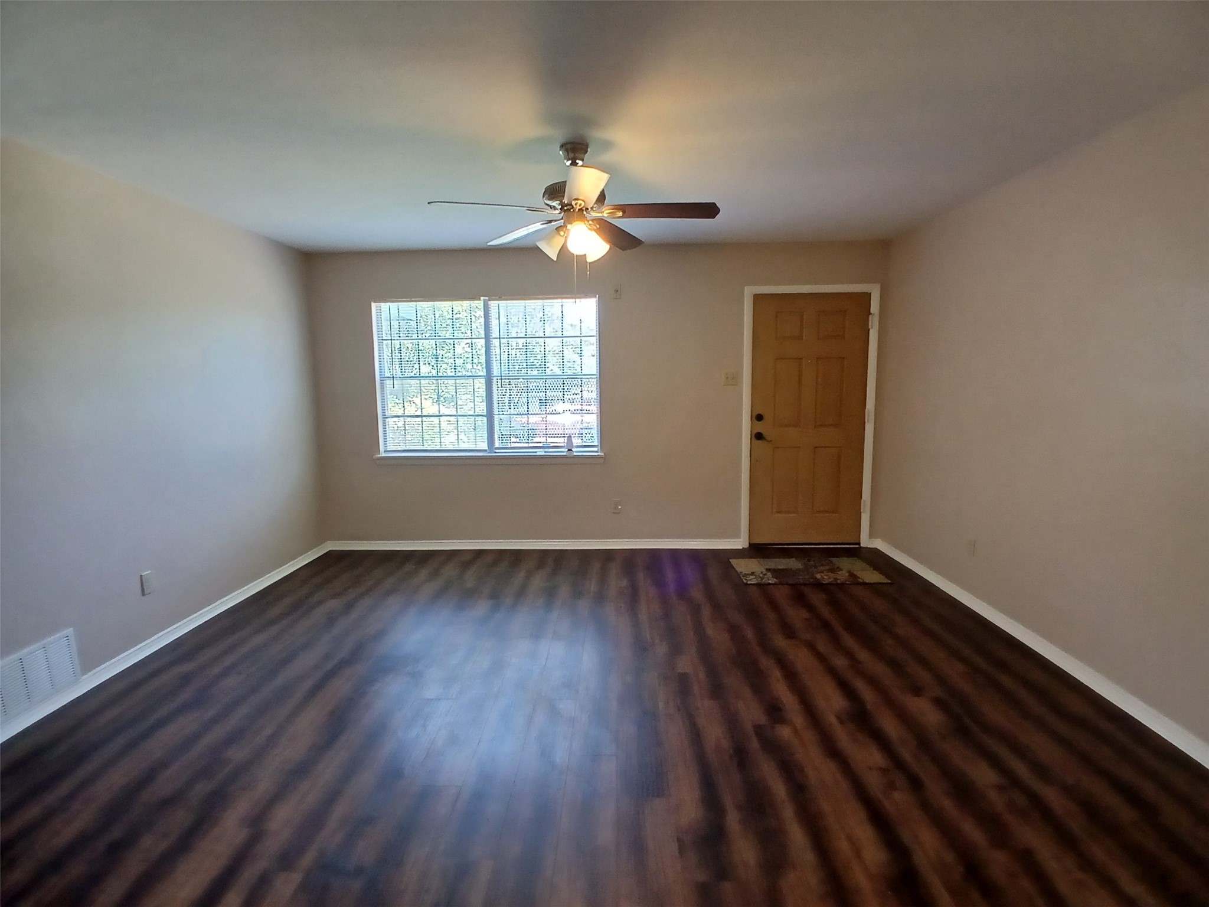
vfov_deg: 74.7
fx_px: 594
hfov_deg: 91.0
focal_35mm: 17
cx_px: 604
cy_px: 454
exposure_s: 1/30
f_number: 2.2
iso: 100
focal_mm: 1.4
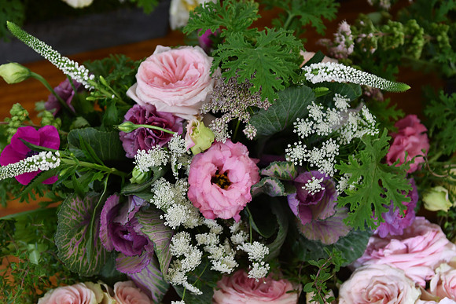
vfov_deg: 18.2
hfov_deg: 27.0
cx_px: 228
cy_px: 152
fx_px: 950
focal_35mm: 75
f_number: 2.8
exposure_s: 1/80
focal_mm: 50
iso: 1000
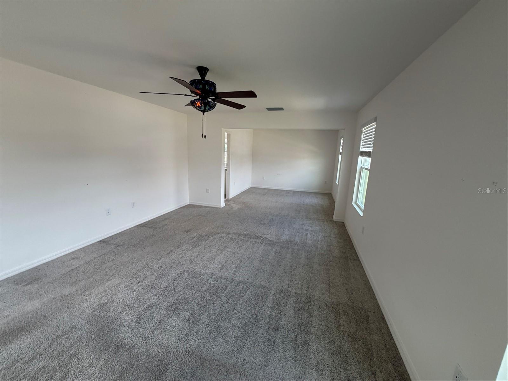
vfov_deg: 85.7
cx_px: 254
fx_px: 205
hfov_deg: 102.1
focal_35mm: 14
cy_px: 190
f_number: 2.2
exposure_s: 1/120
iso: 160
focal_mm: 2.22
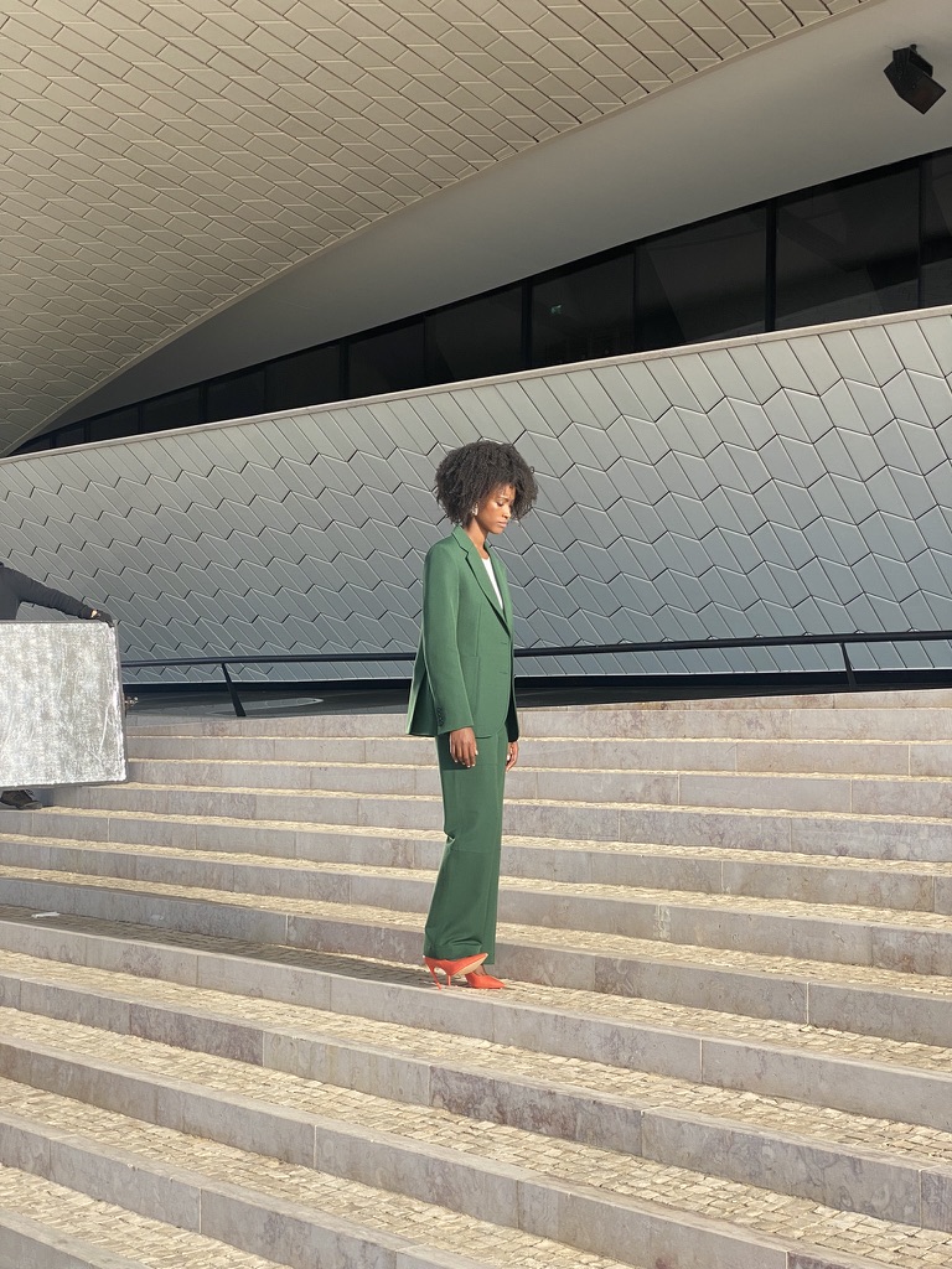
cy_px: 634
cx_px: 476
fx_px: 1907
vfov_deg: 36.8
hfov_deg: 28.0
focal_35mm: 52
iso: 20
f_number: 2
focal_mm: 6
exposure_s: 1/1020
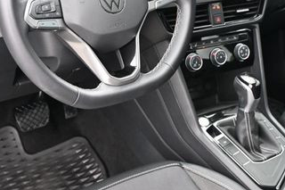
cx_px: 135
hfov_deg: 32.6
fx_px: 487
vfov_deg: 21.9
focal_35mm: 62
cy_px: 46
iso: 450
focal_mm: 20.5
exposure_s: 1/125
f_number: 3.8
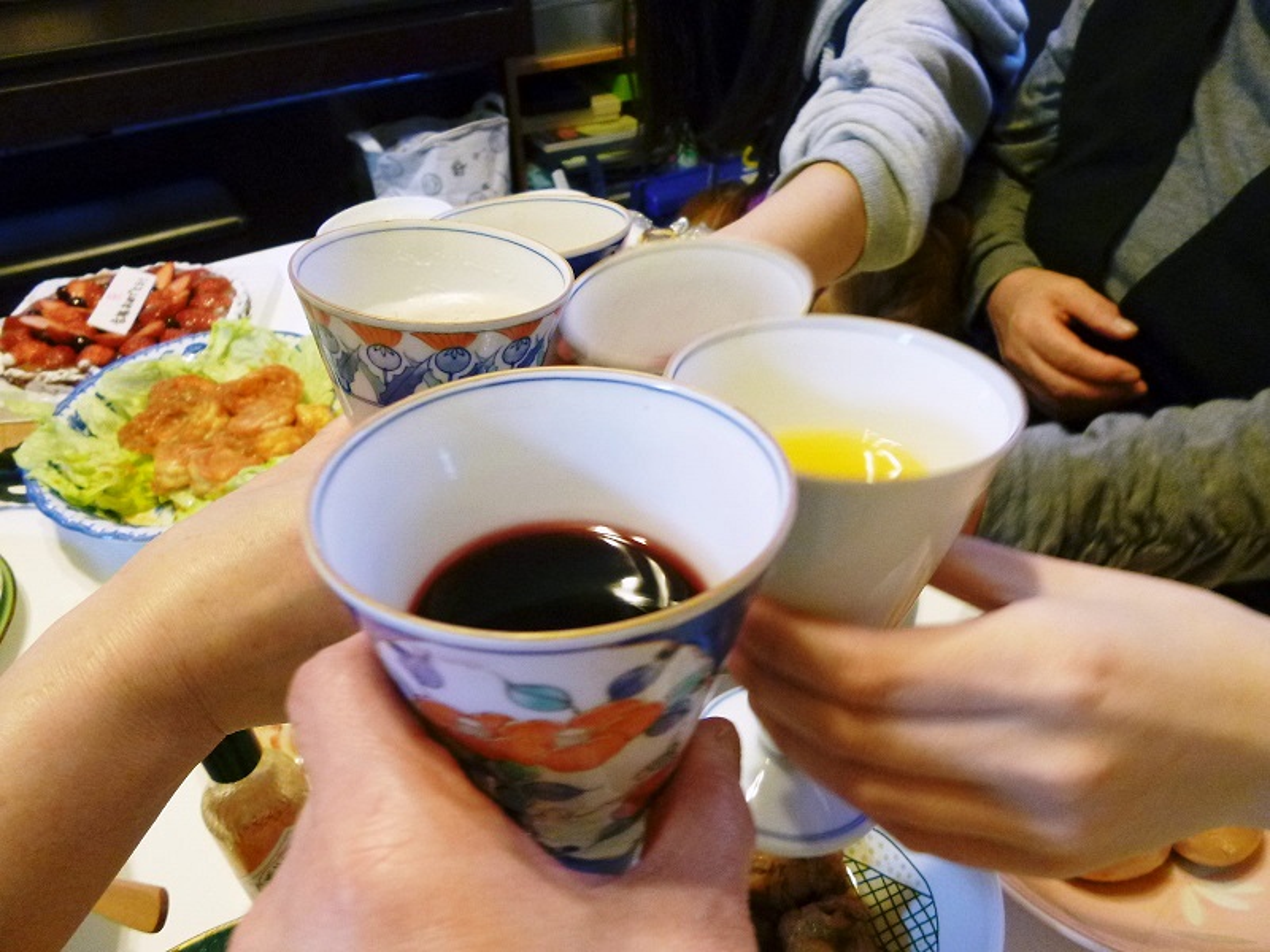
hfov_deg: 71.6
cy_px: 476
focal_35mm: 24
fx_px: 881
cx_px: 635
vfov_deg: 56.8
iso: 400
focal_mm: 4.3
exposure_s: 1/15
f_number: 2.5
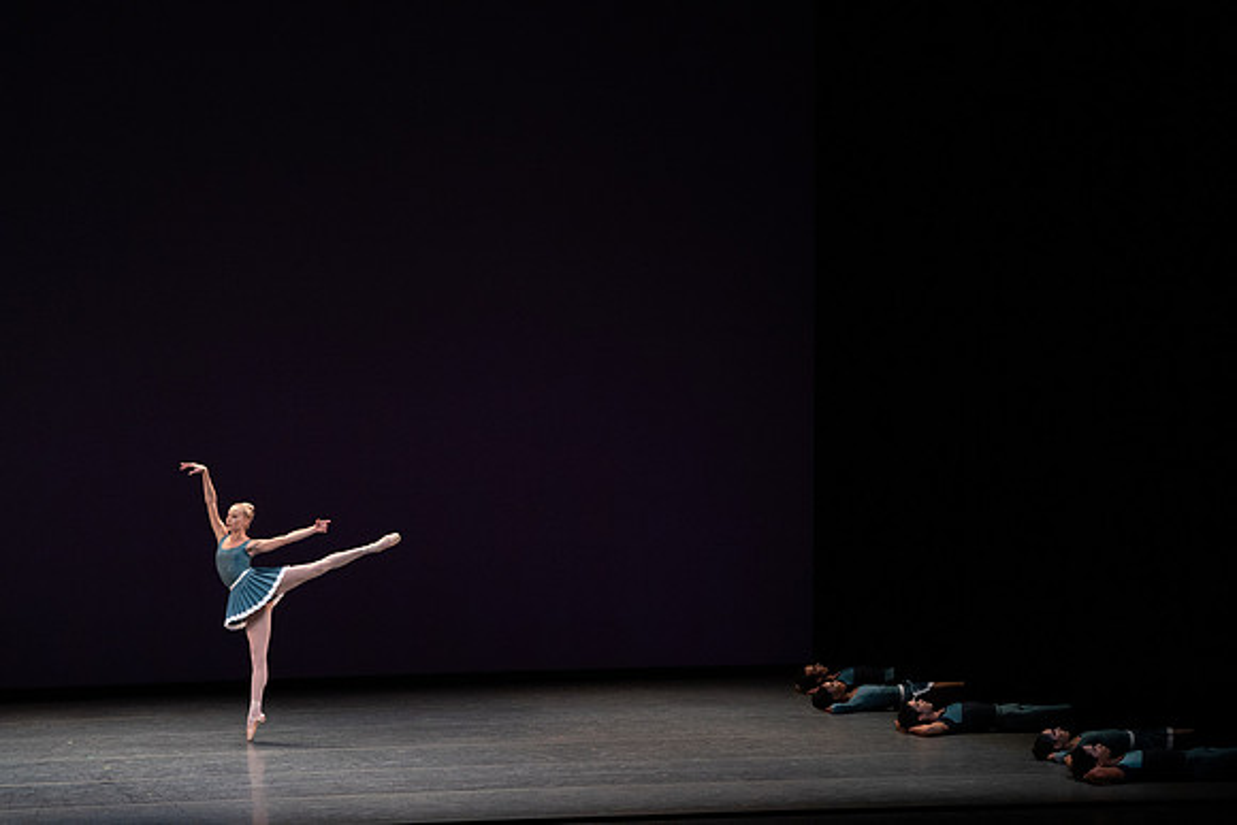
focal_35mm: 158
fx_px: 5430
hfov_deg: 13.0
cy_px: 412
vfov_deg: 8.7
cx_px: 618
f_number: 8
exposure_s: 1/400
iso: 5000
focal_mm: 158
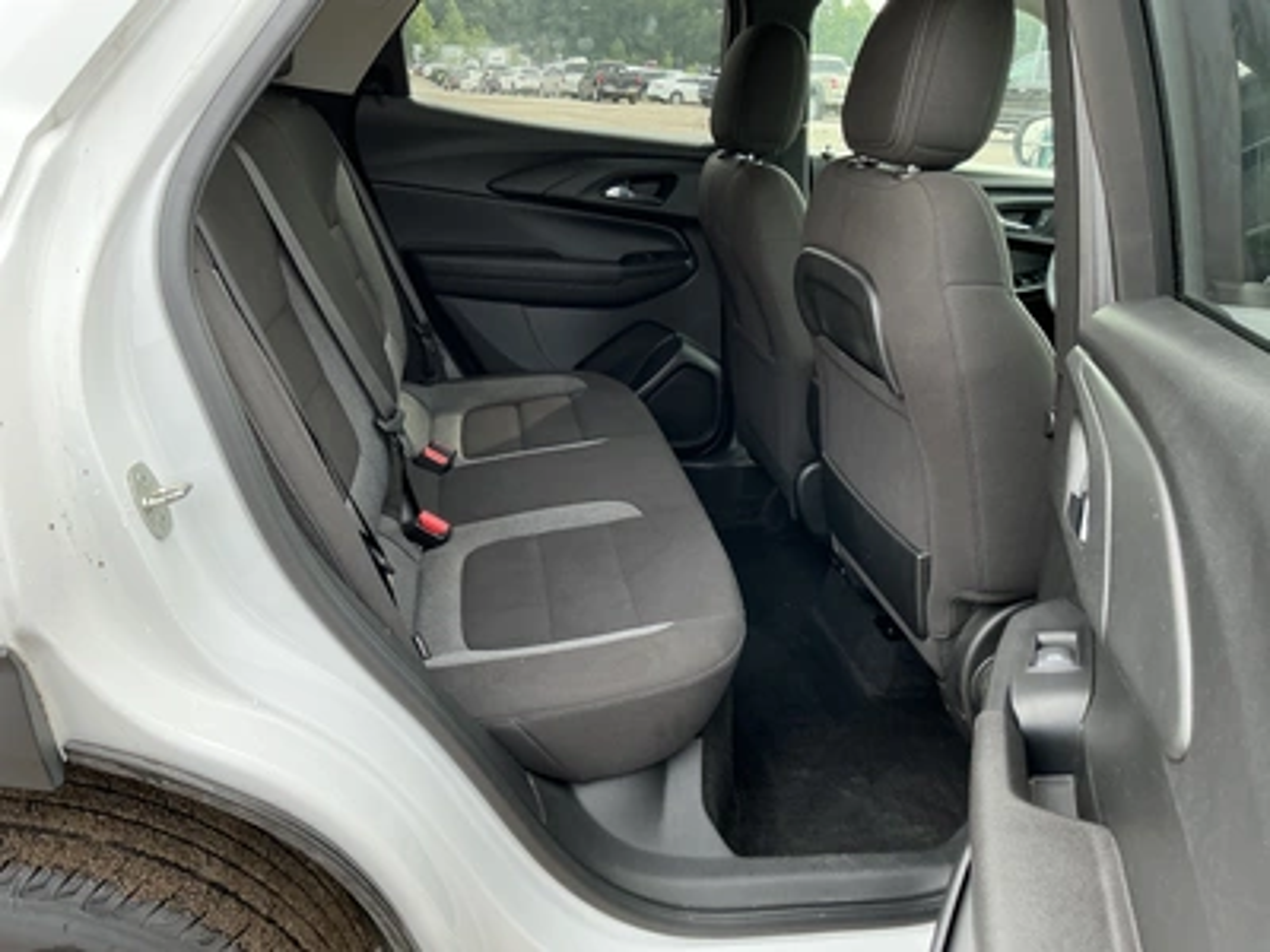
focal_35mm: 28
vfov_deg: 49.7
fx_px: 1027
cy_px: 476
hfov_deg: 63.4
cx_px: 635
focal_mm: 3
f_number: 1.8
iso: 32
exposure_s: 1/161
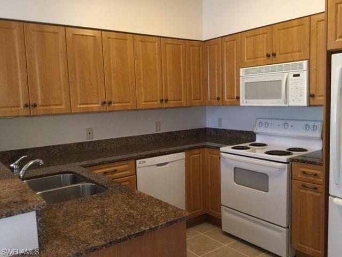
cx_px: 171
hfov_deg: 58.4
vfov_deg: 45.4
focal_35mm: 31
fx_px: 306
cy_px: 128
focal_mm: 3.3
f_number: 2.4
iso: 200
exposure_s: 1/17
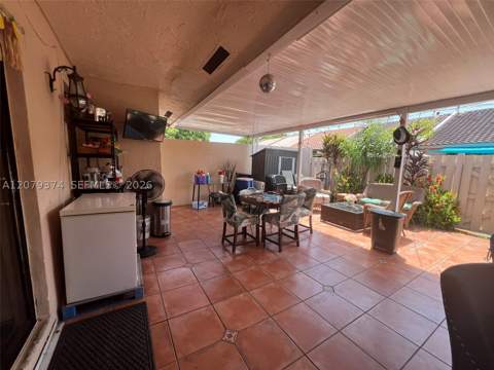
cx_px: 247
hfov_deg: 106.2
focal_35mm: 13
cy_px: 185
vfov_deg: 89.9
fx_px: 186
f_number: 1.8
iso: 32
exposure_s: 1/244
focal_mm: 1.57
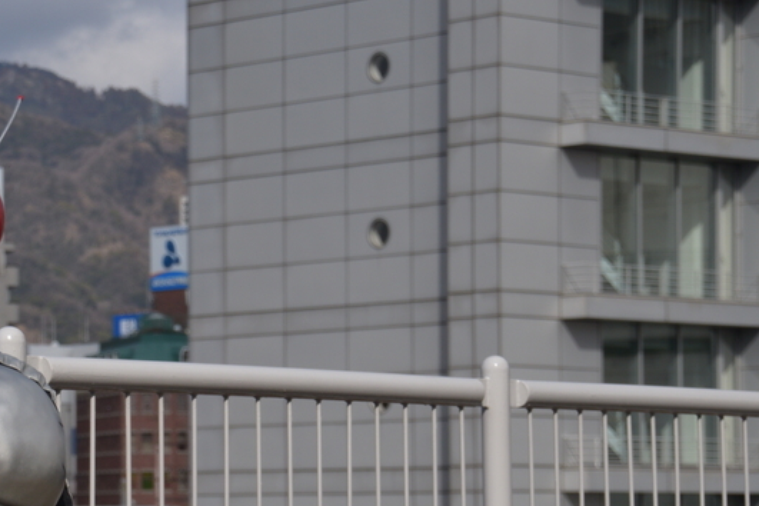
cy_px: 362
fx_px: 3351
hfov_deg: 12.8
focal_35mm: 159
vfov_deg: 8.6
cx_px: 99
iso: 200
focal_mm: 55
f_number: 5
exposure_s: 1/2500
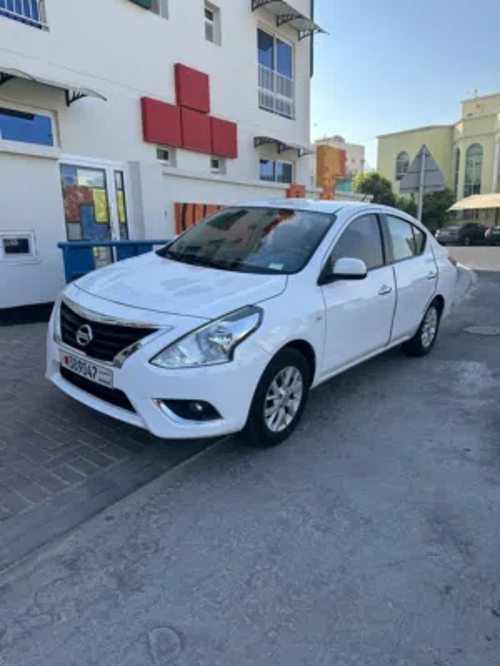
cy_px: 333
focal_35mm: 24
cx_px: 250
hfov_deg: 56.8
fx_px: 462
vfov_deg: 71.6
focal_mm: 6.86
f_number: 1.78
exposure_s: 1/1721
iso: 80
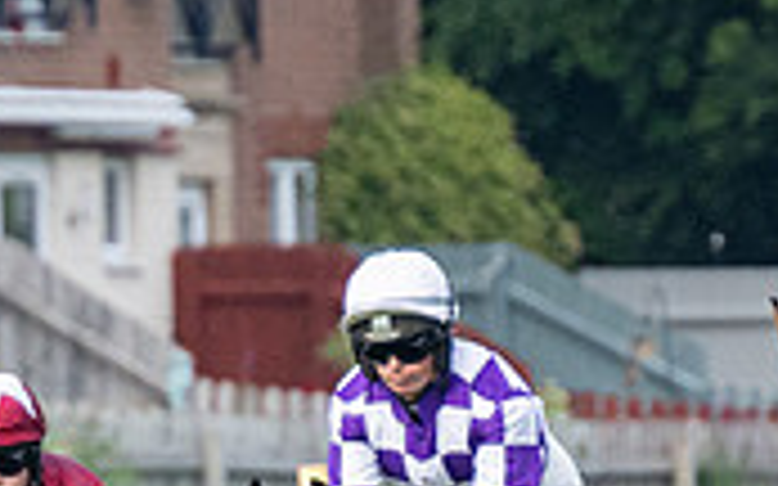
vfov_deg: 0.7
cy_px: 682
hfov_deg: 1.1
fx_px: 40866
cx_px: -270
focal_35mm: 1928
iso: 640
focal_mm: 250
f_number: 4
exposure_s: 1/2500
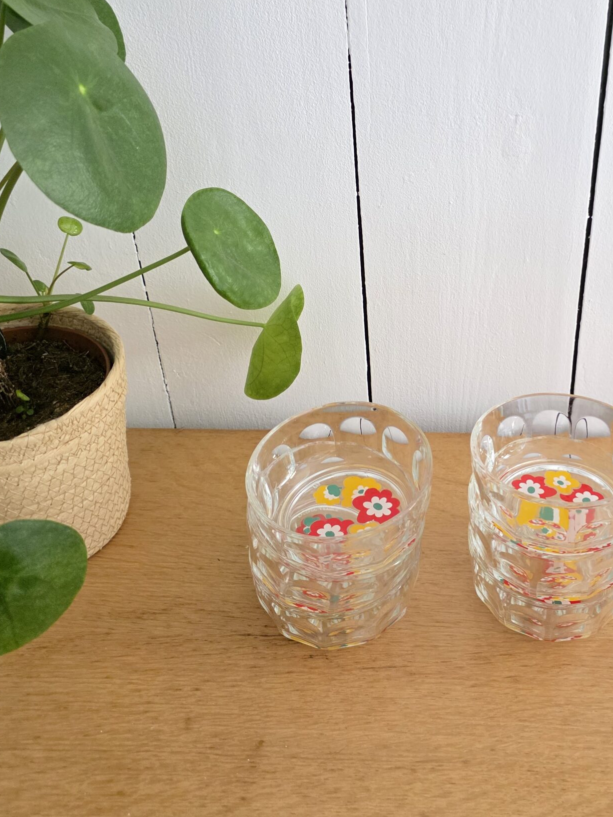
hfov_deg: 38.7
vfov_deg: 50.7
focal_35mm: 36
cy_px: 291
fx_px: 850
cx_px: 451
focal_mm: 6.3
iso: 2000
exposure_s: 1/100
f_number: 1.7
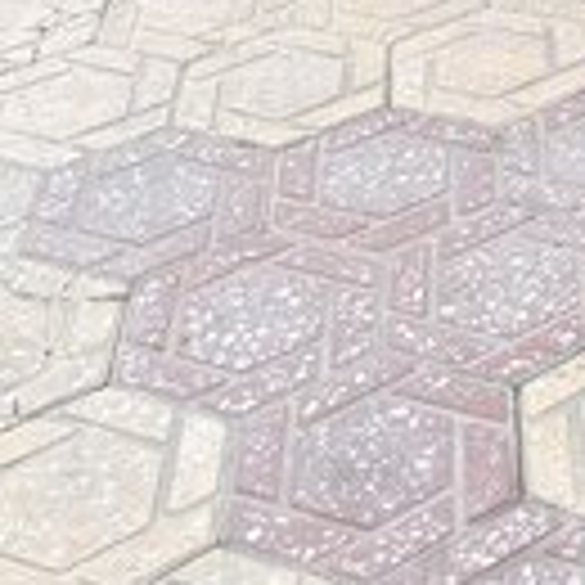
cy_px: -490
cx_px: 765
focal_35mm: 91
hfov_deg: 17.8
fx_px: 1740
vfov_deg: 16.0
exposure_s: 1/181
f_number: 1.9
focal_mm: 3.6
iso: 40
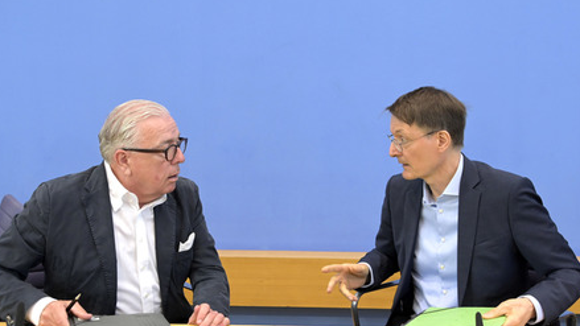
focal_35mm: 43
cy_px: 179
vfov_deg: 27.7
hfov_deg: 47.4
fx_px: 661
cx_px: 289
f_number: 6.3
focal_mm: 40
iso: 4000
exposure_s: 1/400
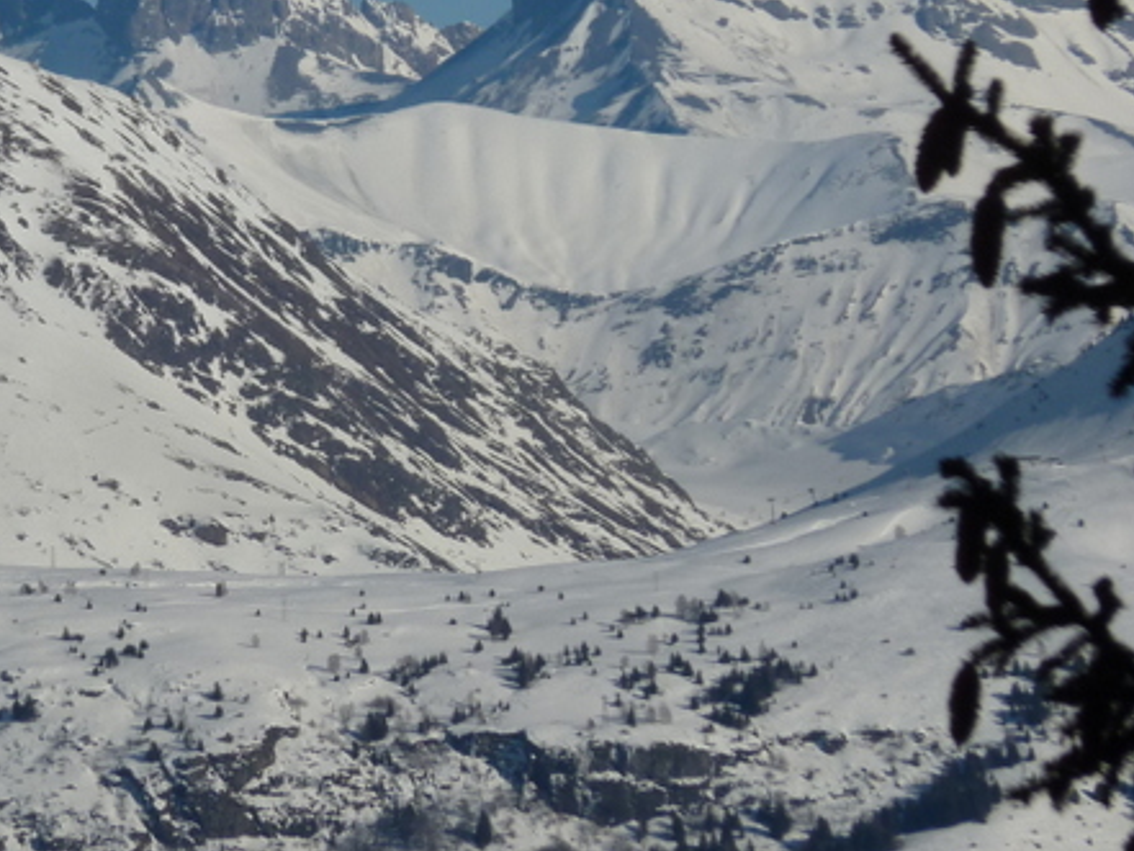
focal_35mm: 504
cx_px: 203
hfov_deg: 3.9
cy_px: 314
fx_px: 16515
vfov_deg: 3.0
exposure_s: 1/1300
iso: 80
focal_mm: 45.7
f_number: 6.3
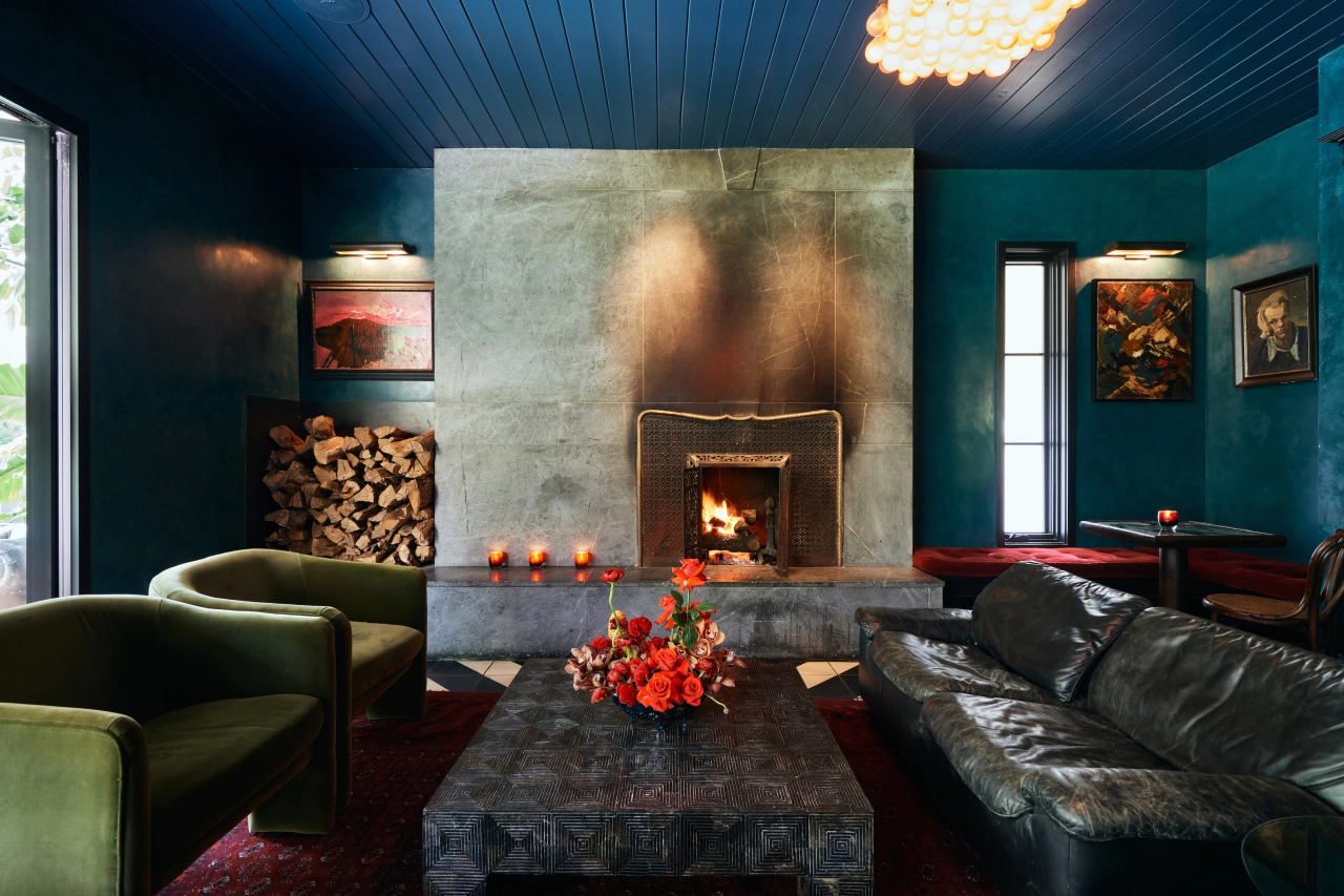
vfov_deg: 73.7
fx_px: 597
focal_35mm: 16
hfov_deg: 96.7
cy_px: 448
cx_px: 672
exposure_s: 1.3
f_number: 7.1
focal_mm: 16
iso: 400
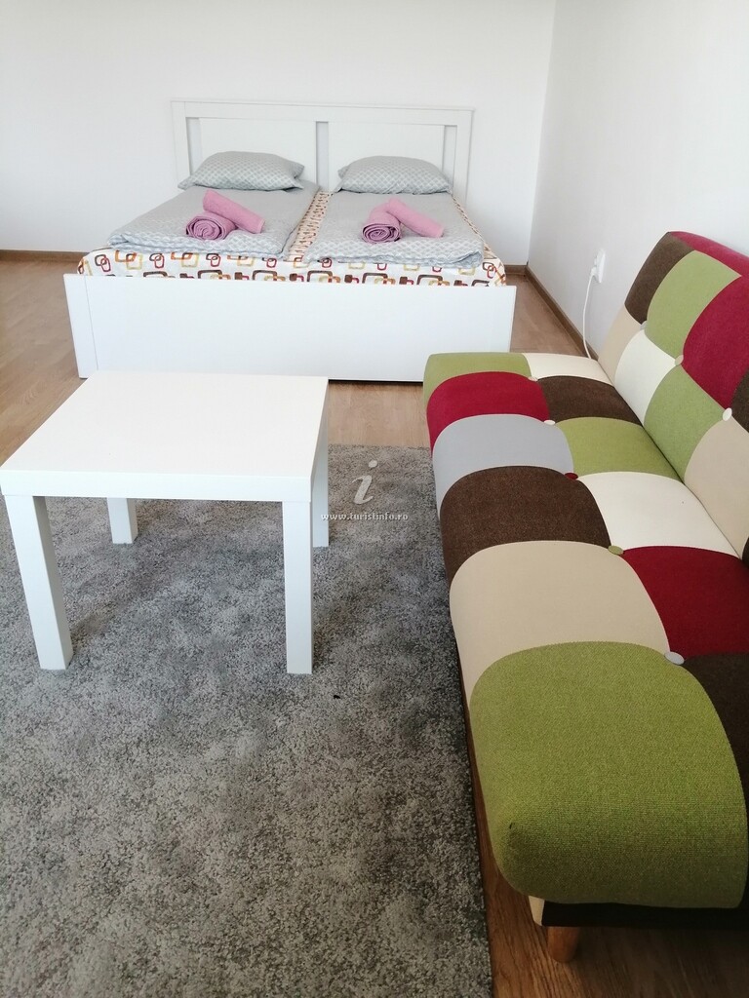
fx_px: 750
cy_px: 499
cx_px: 374
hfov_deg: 53.1
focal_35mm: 26
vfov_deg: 67.3
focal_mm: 3.64
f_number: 1.8
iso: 125
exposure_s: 1/60
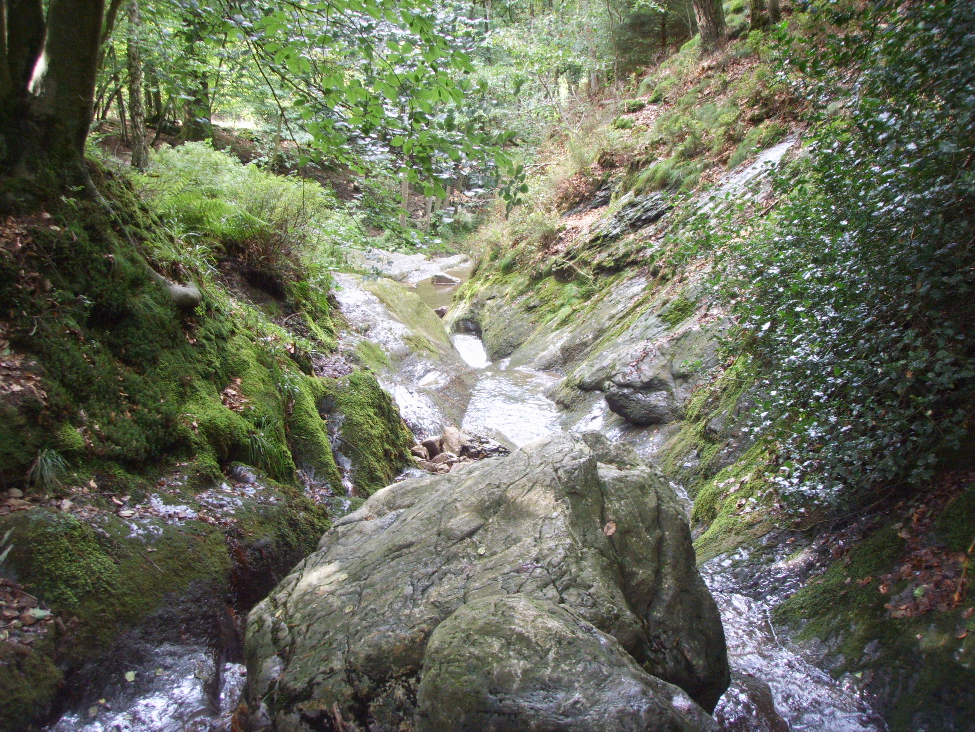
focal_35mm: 39
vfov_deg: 36.8
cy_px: 366
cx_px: 488
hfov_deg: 47.9
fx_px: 1098
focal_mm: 6.6
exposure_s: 1/30
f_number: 3.5
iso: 152
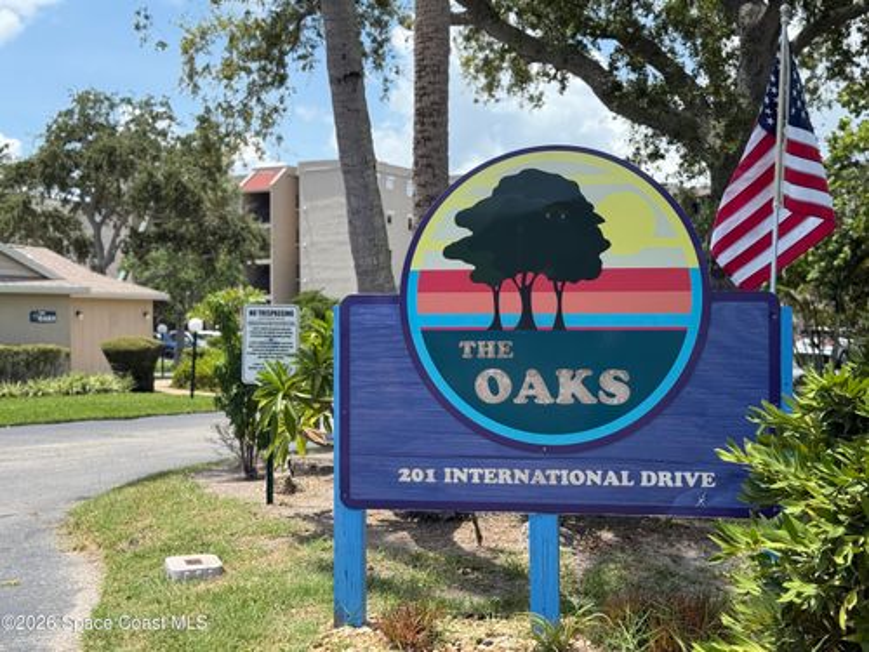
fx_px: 1205
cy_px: 326
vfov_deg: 30.3
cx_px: 434
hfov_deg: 39.7
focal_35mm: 48
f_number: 1.78
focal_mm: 6.76
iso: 100
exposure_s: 1/1513
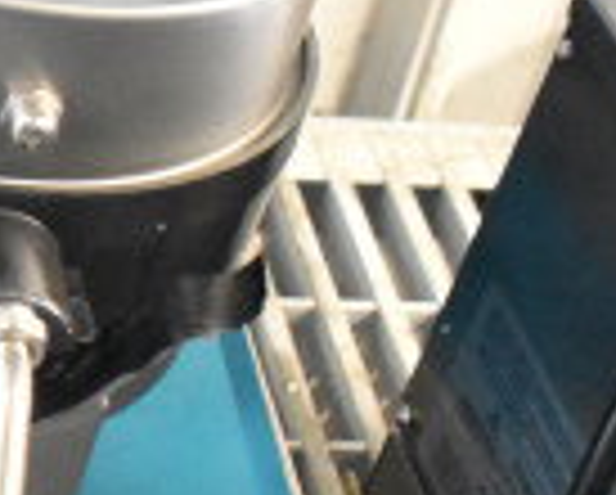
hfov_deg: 13.2
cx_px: -620
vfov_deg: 12.4
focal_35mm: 125
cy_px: 241
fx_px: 2282
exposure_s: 1/30
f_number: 3.8
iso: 10000
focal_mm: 20
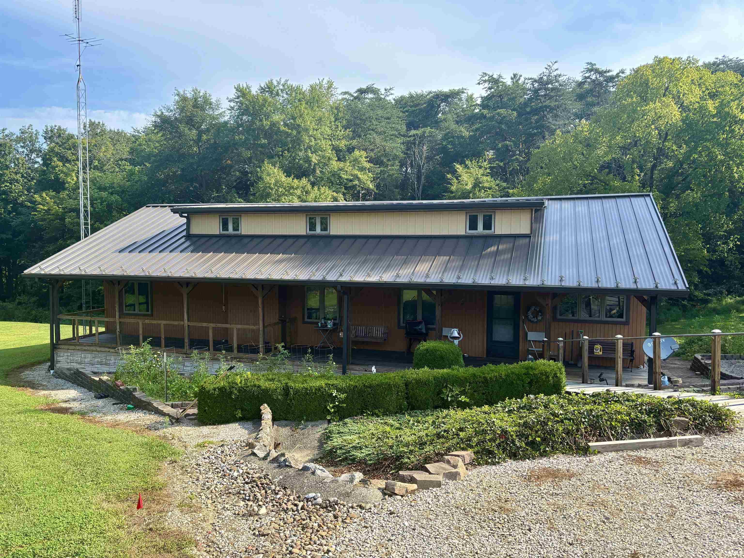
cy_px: 279
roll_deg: -0.3
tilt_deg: -4.3
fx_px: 559
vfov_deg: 53.1
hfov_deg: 67.3
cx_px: 372
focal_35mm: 26
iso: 50
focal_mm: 5.96
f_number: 1.6
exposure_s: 1/1295
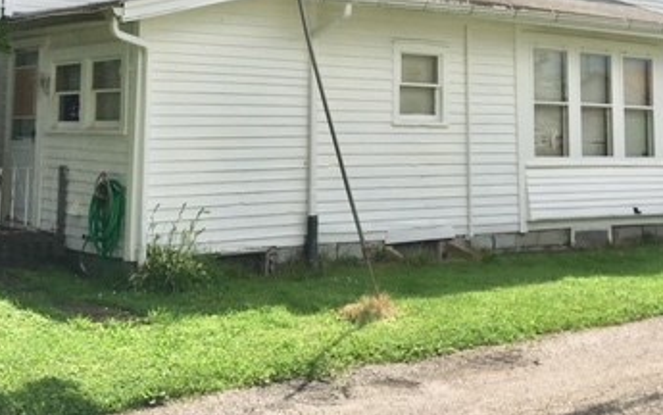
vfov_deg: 22.3
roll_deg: -0.1
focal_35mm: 57
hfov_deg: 35.7
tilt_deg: +7.1
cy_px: 46
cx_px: 329
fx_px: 1030
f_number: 2.2
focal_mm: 4.15
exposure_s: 1/2331
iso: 25
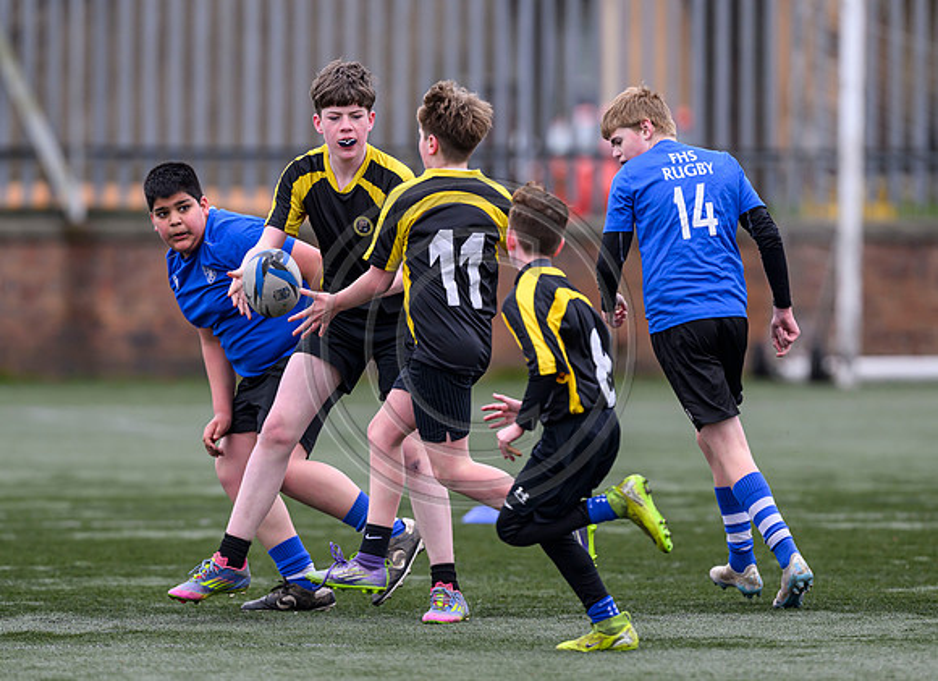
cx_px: 407
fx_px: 14401
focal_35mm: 538
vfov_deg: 2.7
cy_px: 359
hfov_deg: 3.7
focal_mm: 400
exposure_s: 1/1600
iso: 500
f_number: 3.5
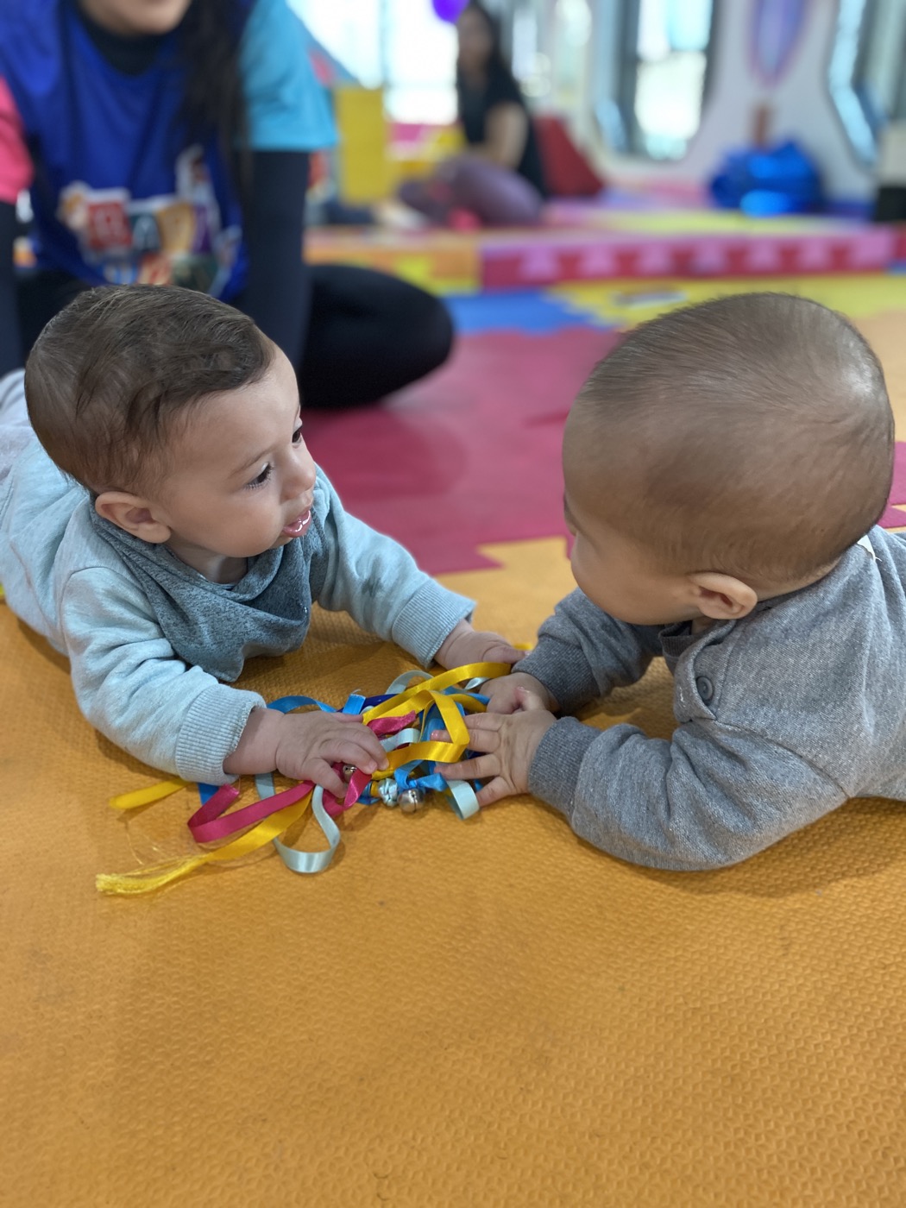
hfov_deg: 53.1
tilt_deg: -26.3
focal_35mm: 26
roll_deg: -0.6
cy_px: 604
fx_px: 907
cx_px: 453
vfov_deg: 67.3
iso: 250
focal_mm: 4.25
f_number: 1.8
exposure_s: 1/60
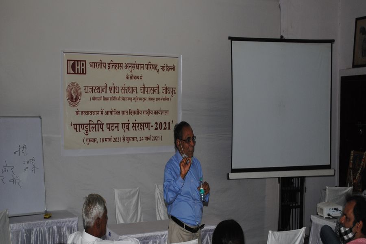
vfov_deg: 28.1
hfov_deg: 41.1
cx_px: 183
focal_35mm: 48
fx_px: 488
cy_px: 122
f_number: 4.8
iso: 200
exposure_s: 1/60
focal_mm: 32
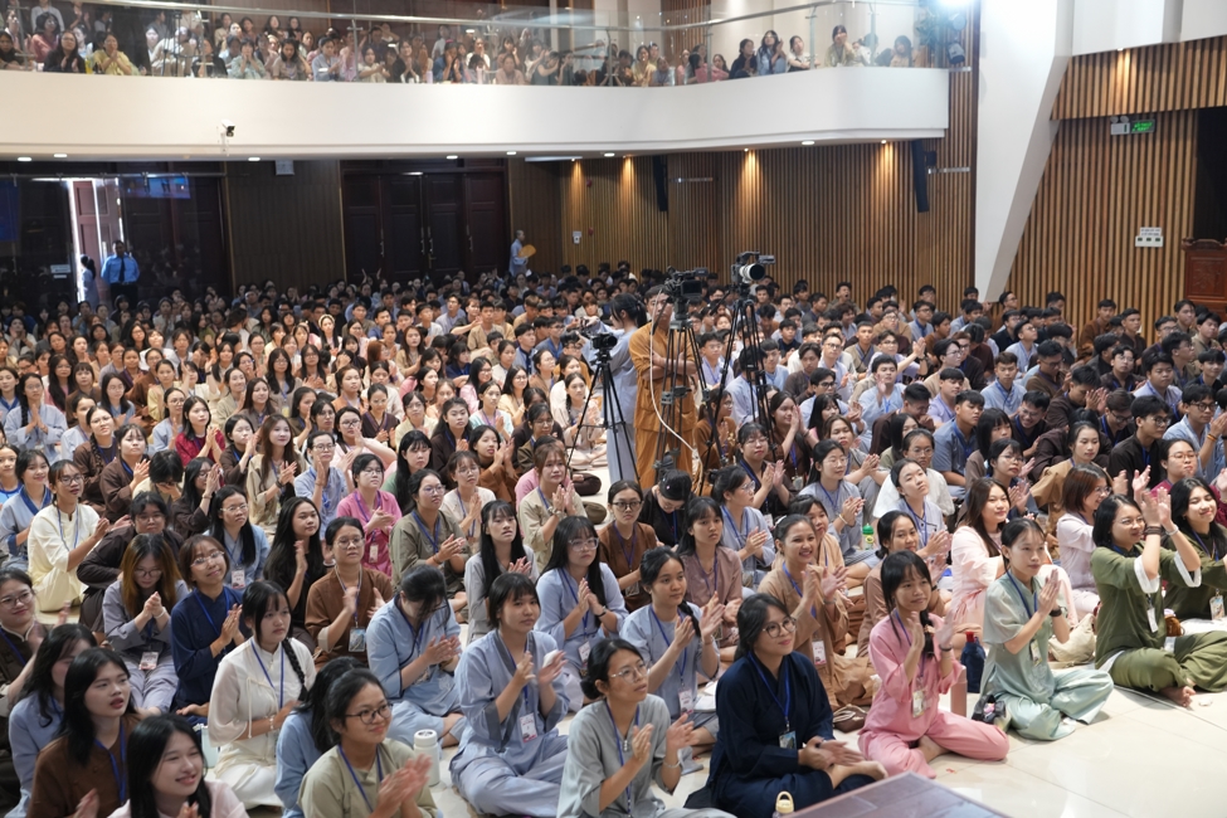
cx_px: 614
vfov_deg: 32.6
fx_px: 1397
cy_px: 409
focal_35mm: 41
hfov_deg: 47.4
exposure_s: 1/80
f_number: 3.2
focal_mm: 41
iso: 1600
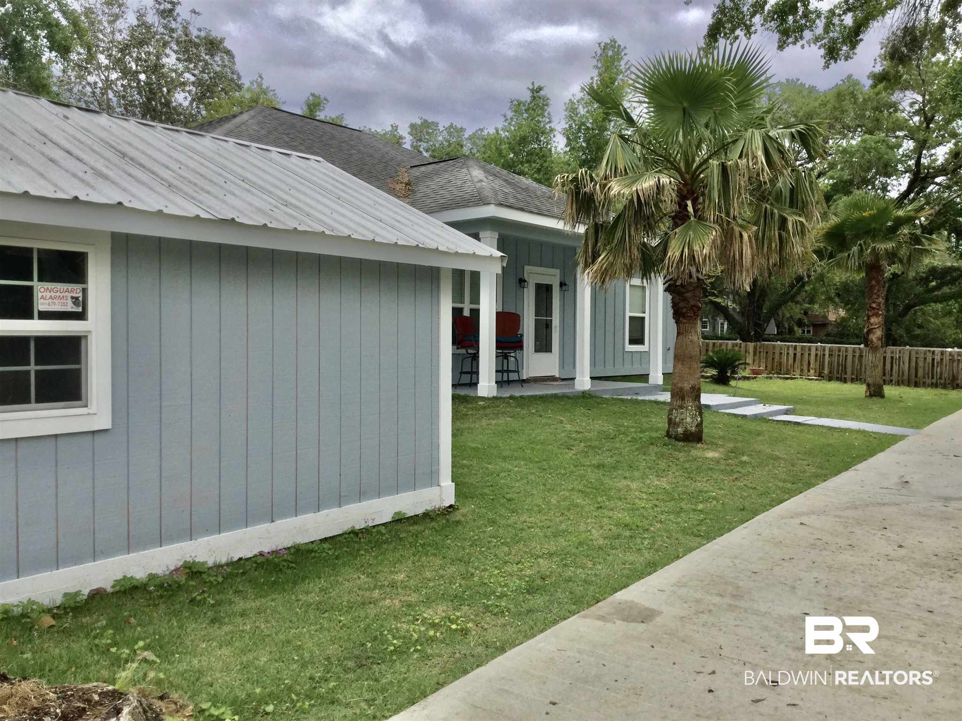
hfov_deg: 58.4
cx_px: 481
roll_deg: +0.5
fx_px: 862
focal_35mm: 31
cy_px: 360
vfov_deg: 45.4
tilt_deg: -2.1
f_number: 2.4
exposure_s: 1/1018
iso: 25
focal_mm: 3.3
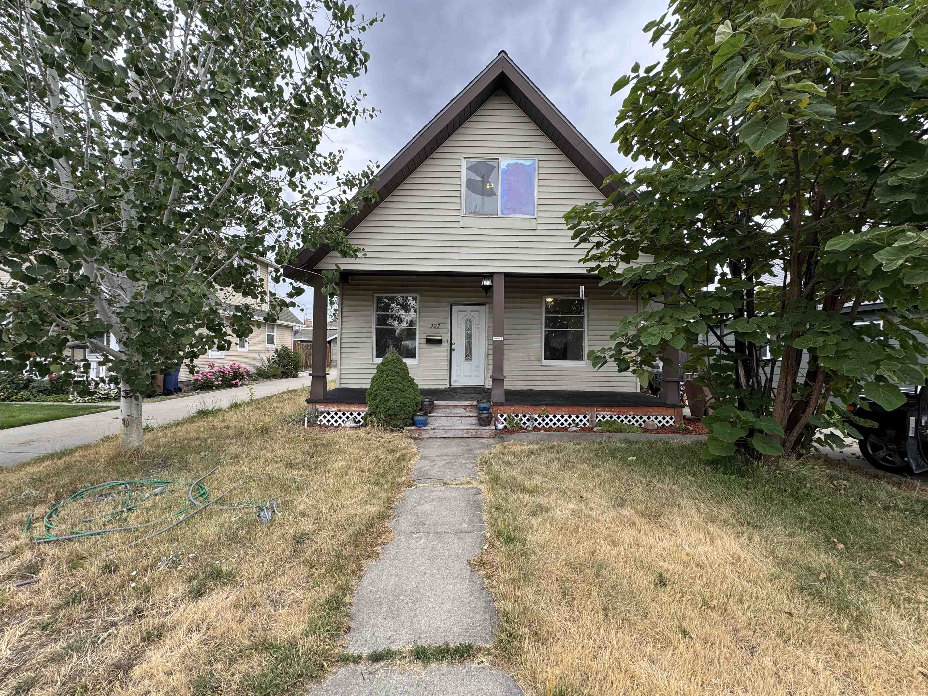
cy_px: 348
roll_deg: -0.4
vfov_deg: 85.7
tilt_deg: +0.9
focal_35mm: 14
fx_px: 375
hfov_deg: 102.1
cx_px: 464
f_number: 2.2
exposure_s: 1/294
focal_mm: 2.22
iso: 40
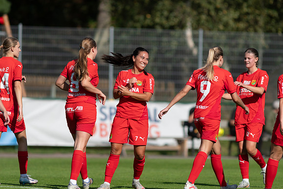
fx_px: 3538
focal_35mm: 450
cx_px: 142
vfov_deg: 3.1
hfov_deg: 4.6
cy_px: 94
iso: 100
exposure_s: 1/3200
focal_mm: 300
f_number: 3.2
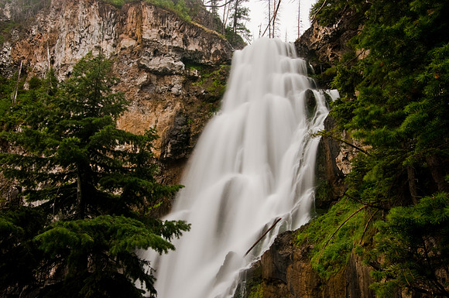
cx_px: 224
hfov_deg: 67.5
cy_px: 149
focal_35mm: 27
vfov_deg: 47.8
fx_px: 336
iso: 200
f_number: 22
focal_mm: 18
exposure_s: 1
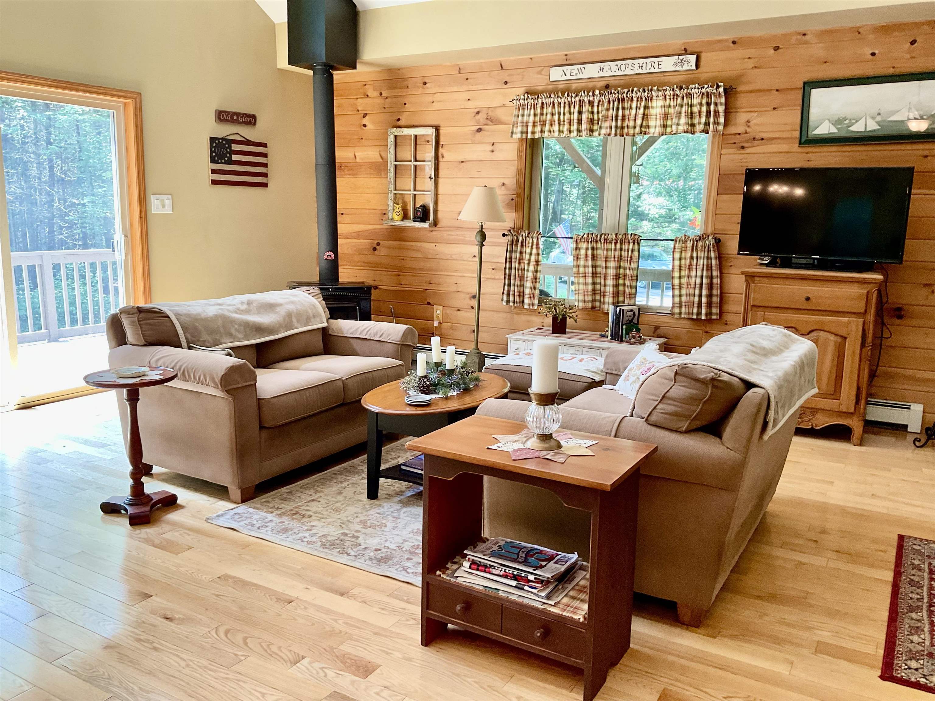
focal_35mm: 29
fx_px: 783
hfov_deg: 61.7
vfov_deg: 48.2
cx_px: 468
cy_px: 350
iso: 80
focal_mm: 3
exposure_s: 1/60
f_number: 1.8
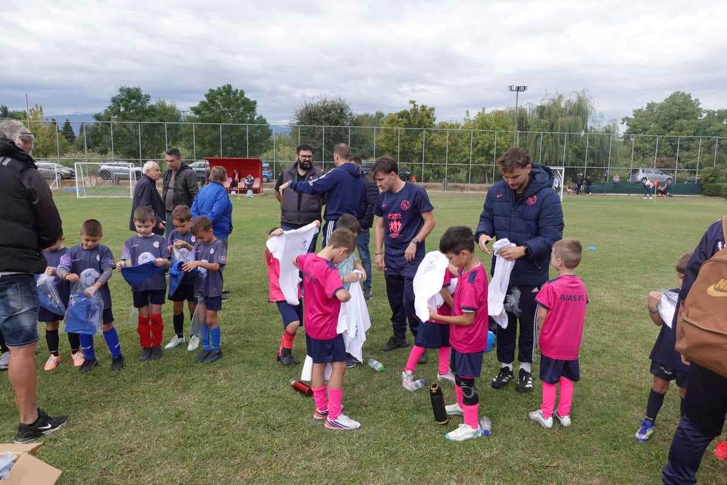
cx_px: 364
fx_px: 485
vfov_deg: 53.1
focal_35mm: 24
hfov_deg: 73.7
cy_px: 242
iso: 125
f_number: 3.5
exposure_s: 1/800
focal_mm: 9.4
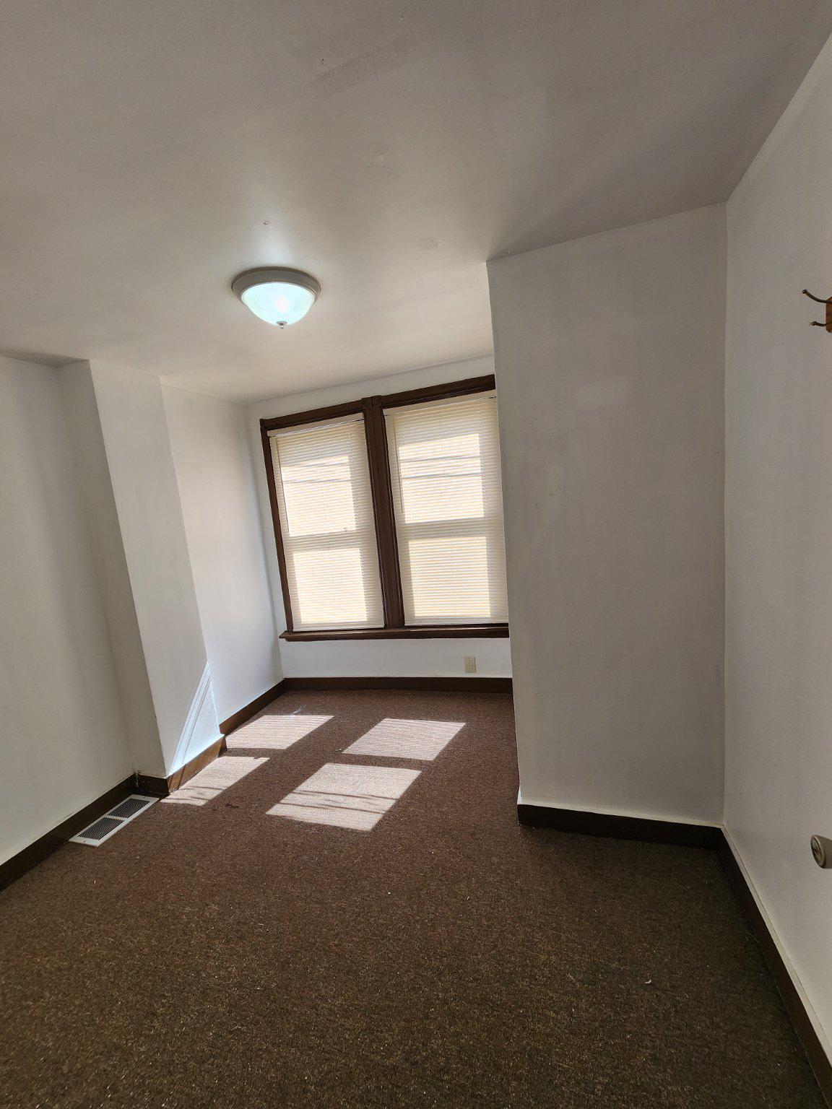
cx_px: 416
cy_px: 554
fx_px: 417
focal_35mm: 13
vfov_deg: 106.2
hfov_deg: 89.9
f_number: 2.2
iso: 50
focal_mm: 2.2
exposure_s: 1/158
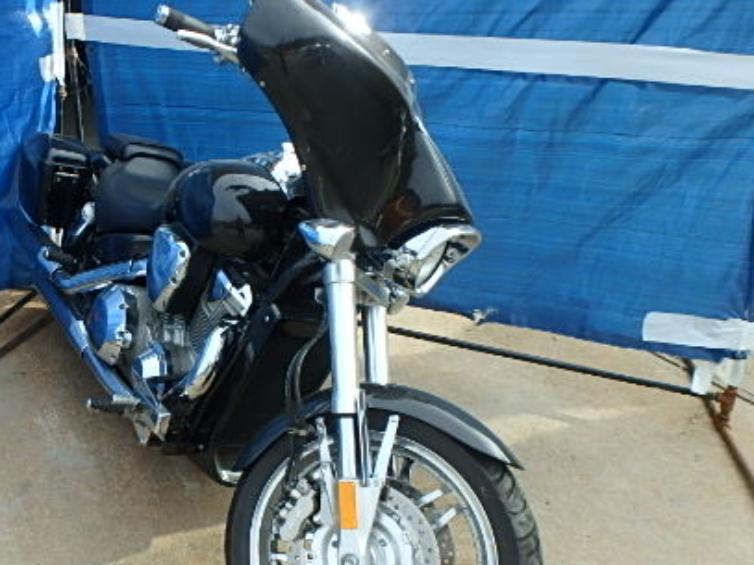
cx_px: 191
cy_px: 324
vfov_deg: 42.8
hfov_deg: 53.0
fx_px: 719
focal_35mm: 33
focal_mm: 3.7
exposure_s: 1/400
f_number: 3.5
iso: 125
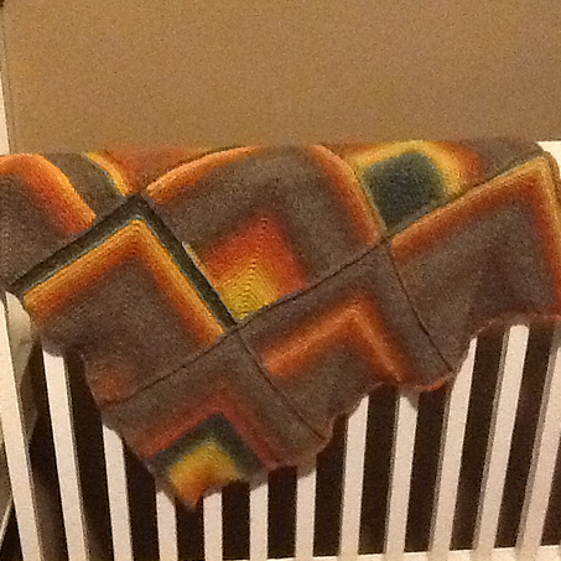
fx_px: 1008
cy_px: 290
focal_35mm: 55
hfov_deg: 31.0
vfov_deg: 31.1
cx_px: 230
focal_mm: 2.03
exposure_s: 1/15
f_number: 2.4
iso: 640
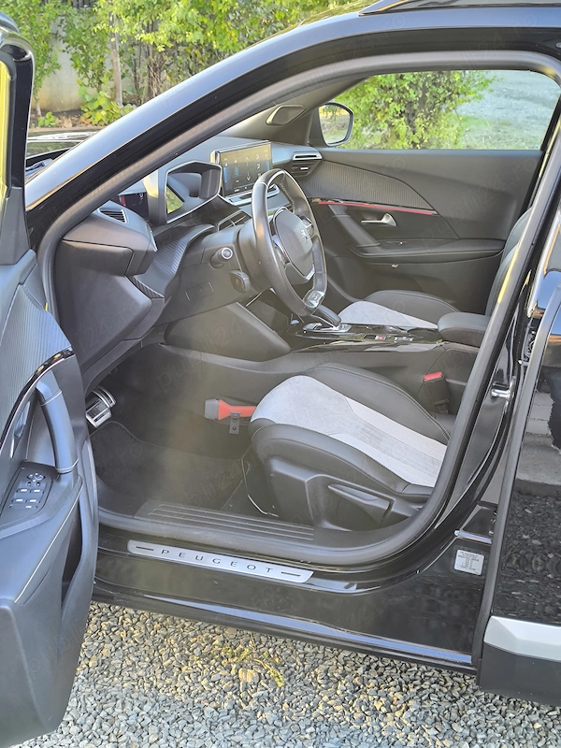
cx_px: 280
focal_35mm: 46
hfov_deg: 31.5
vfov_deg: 41.2
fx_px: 994
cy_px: 374
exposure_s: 1/100
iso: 500
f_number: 1.65
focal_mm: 6.14
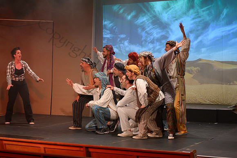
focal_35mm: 72
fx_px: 474
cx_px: 118
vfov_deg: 18.9
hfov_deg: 28.1
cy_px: 79
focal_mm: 70
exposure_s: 1/160
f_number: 2.8
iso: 640
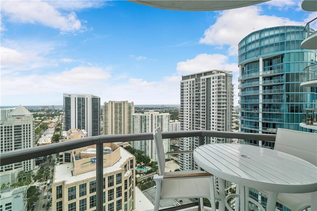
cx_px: 158
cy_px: 106
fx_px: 132
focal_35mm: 15
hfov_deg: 100.4
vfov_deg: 77.3
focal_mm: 10
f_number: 11
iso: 100
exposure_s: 1/250
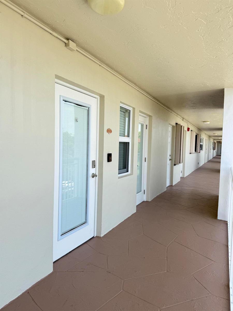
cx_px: 116
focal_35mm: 24
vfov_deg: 71.6
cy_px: 156
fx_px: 215
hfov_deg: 56.8
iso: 80
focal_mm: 6.76
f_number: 1.78
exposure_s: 1/967
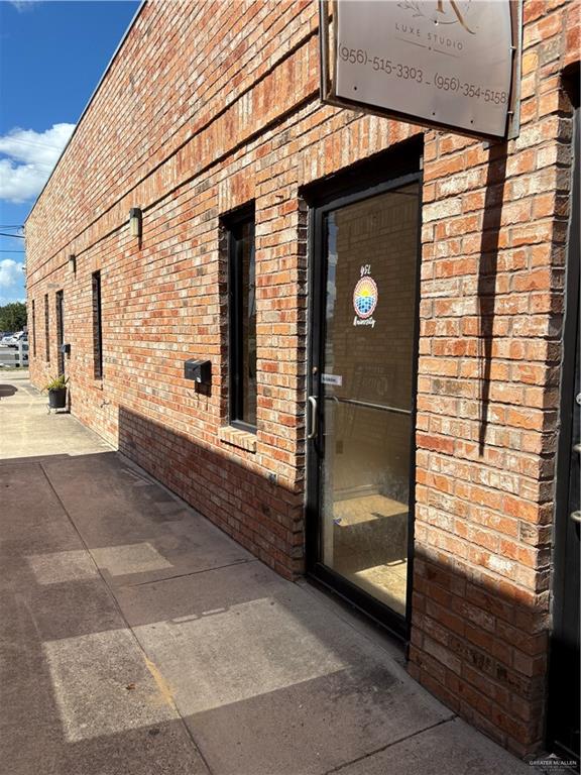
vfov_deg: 67.3
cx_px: 290
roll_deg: -1.4
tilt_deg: -5.6
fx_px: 582
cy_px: 388
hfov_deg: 53.1
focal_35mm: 26
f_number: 1.6
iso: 50
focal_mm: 5.96
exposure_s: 1/3413
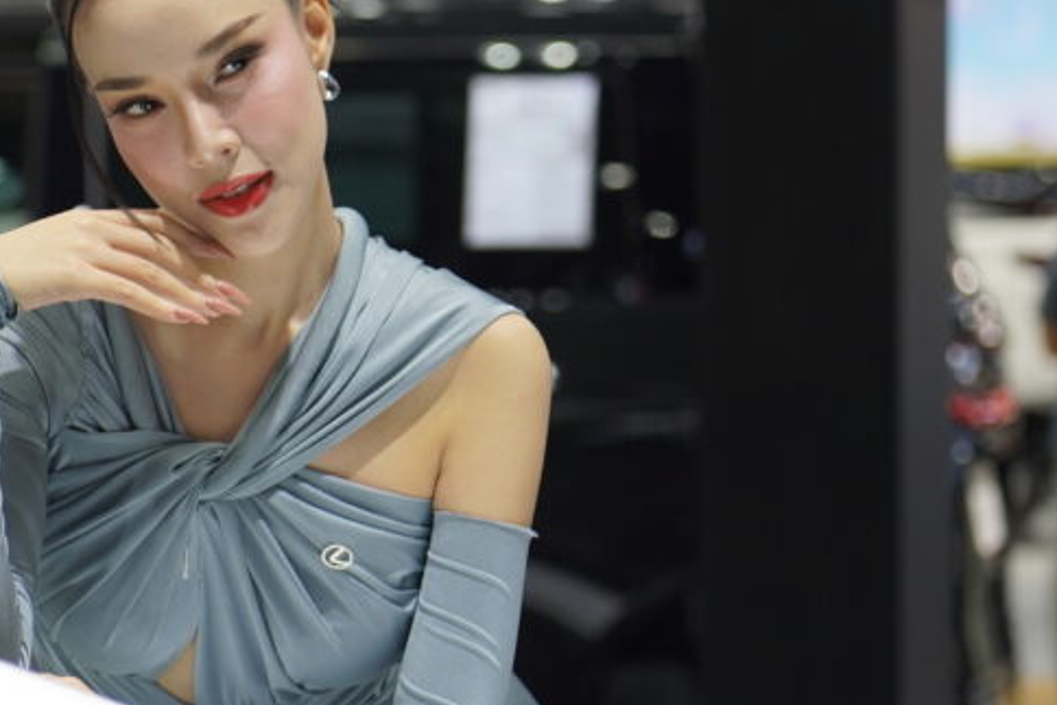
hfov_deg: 9.3
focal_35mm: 222
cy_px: 270
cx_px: 273
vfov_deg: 6.2
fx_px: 6520
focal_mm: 105
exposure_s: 1/160
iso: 400
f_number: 4
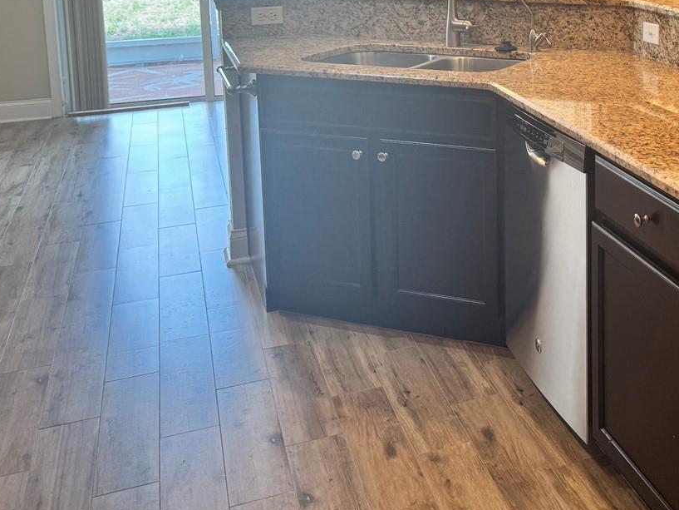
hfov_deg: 37.7
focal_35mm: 47
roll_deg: -0.5
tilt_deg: -9.2
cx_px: 613
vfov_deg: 29.3
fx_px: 922
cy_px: 27
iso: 100
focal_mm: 6.76
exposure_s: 1/60
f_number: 1.78
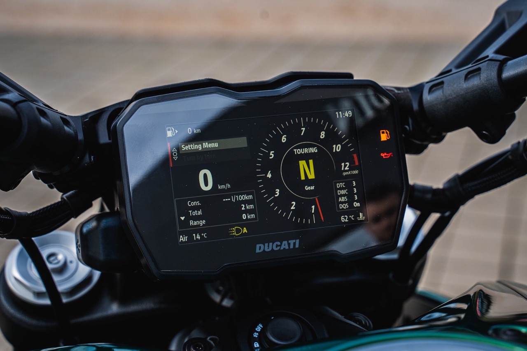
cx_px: 264
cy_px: 176
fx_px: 893
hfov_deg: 32.9
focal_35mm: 61
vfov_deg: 22.3
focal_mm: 61
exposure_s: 1/500
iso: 320
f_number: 5.6
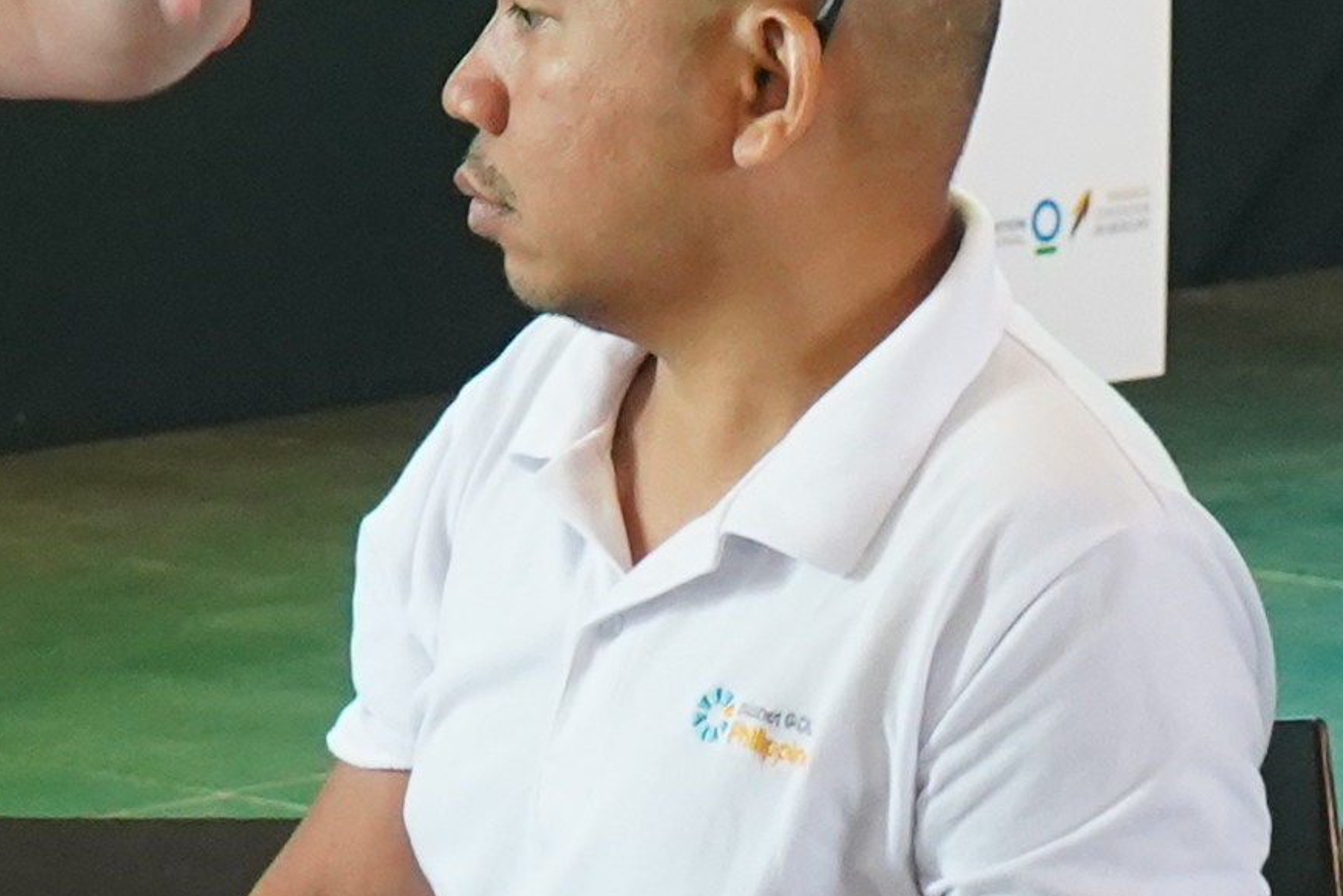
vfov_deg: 4.9
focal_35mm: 283
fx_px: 10560
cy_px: 164
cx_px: 436
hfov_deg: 7.3
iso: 3200
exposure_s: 1/40
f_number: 5.6
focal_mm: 41
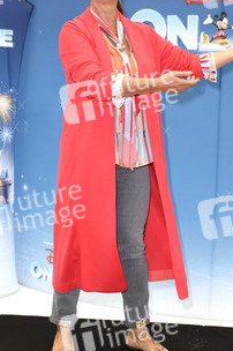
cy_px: 155
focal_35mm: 67
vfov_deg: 30.1
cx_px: 152
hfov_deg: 20.2
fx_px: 652
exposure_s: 1/60
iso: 1000
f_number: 6.3
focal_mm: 34
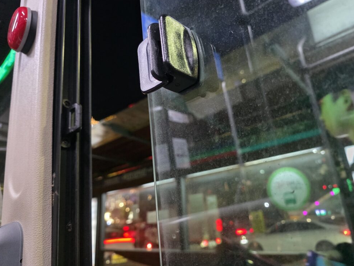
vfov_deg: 56.8
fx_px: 245
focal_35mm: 24
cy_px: 131
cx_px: 181
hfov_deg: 71.6
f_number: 1.7
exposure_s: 1/120
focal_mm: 6.3
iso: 1600
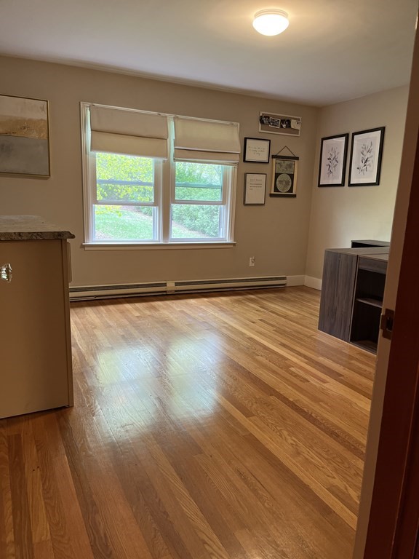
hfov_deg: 53.1
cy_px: 280
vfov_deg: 67.3
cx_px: 210
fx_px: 420
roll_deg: -0.8
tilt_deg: -9.9
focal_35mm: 26
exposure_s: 1/60
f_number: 1.6
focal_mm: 5.1
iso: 125
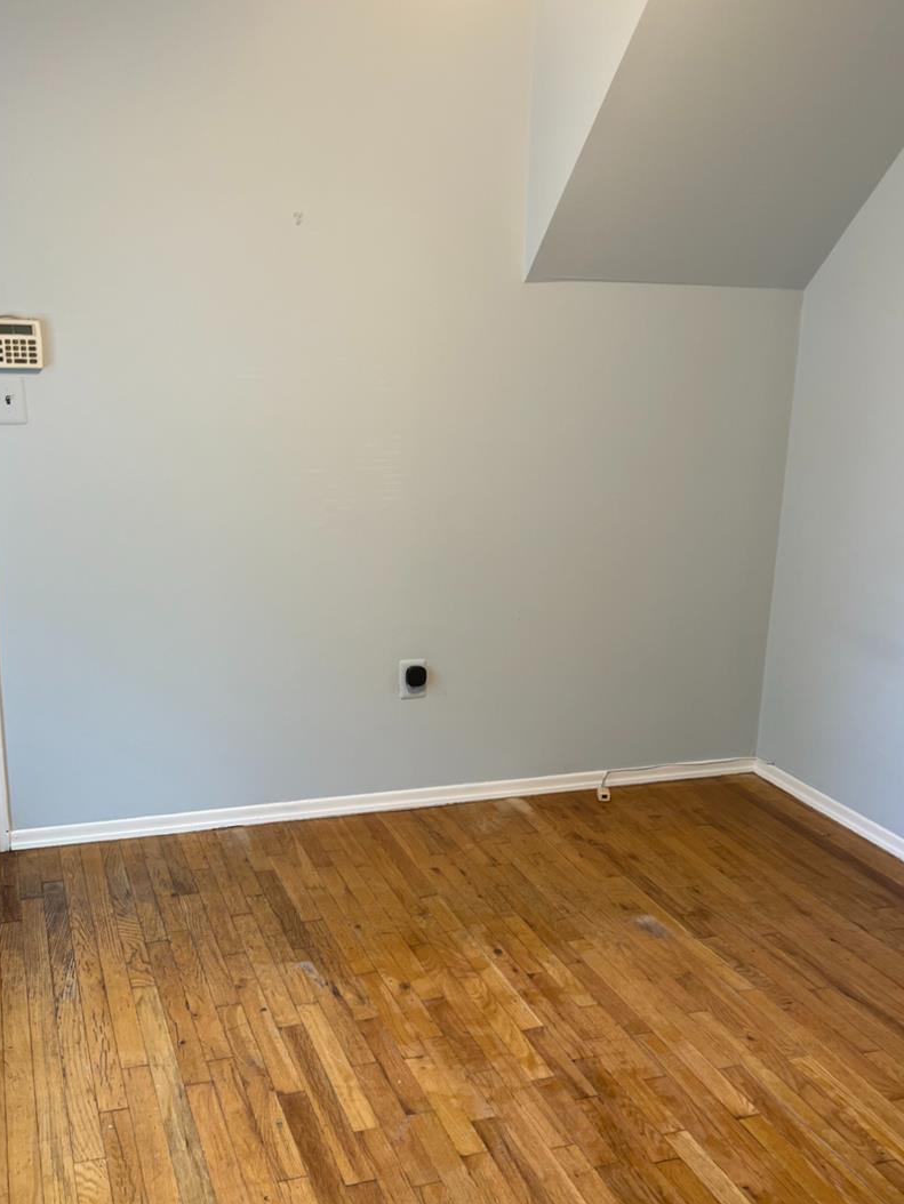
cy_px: 728
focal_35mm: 37
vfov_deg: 49.8
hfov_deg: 38.6
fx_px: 1288
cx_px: 505
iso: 64
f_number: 1.5
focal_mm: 5.7
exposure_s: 1/60
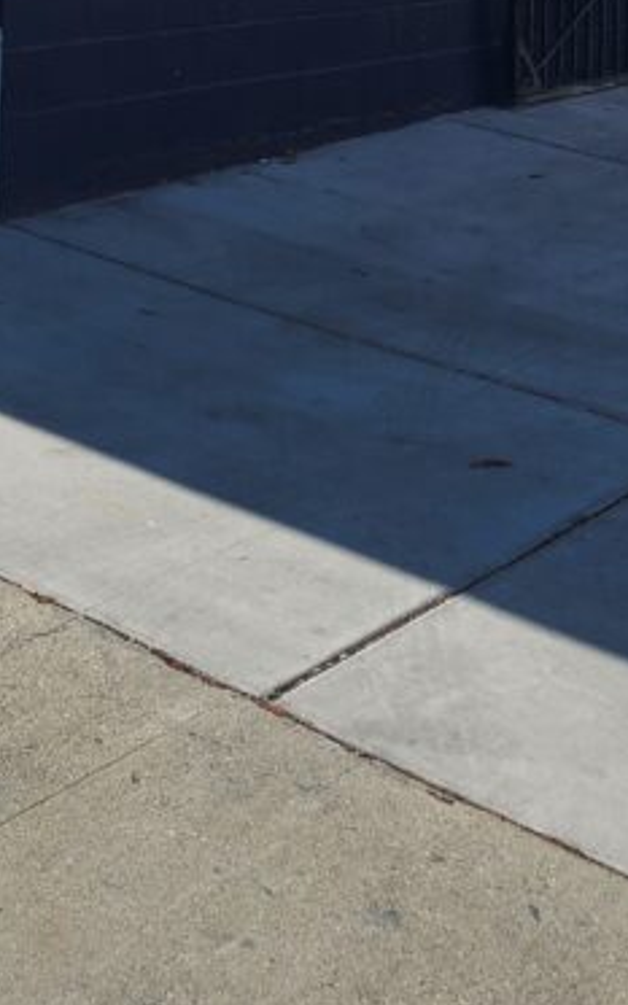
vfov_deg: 25.7
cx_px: -49
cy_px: -342
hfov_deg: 18.7
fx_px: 1835
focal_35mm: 67
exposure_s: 1/1700
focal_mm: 6.4
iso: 12
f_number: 1.8
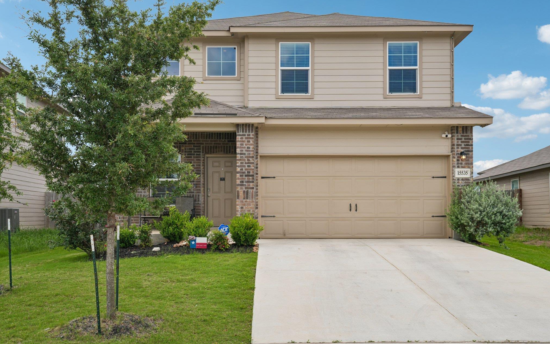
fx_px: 525
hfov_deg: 55.3
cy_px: 160
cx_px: 274
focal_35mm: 35
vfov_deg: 36.3
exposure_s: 1/350
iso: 200
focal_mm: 34
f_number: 8
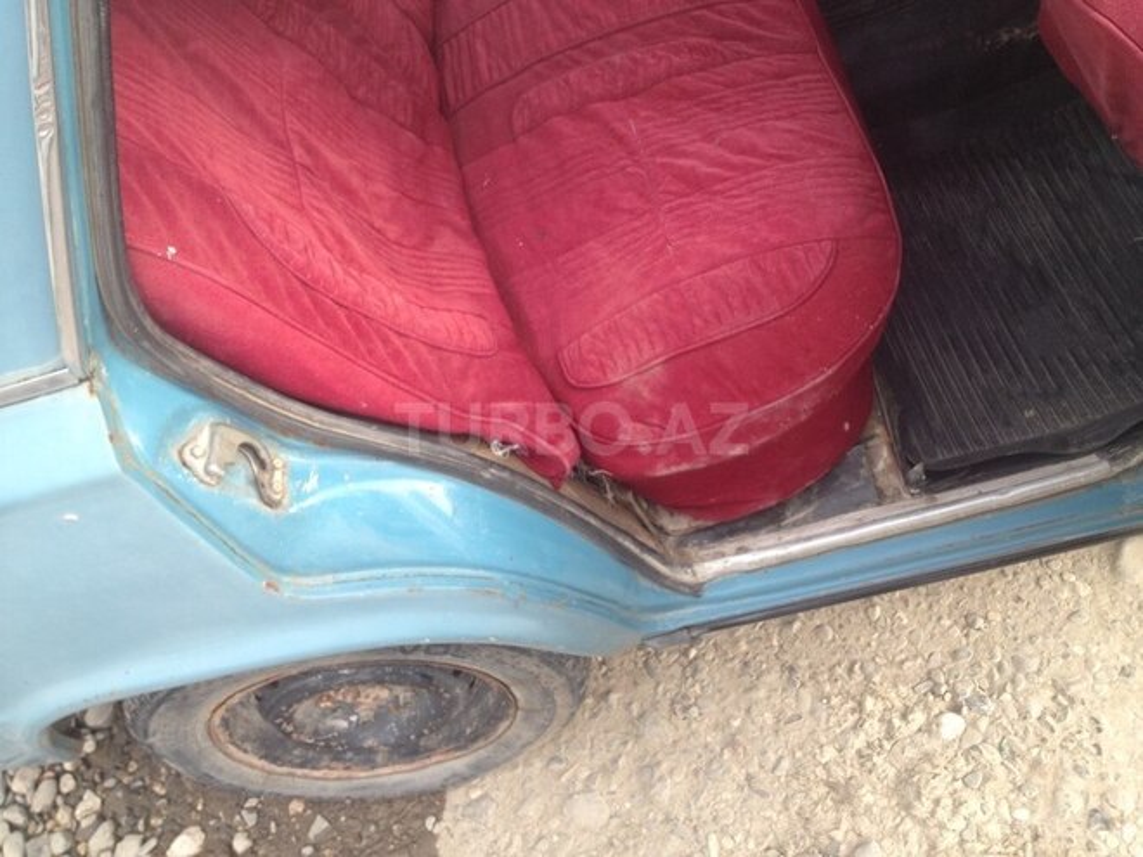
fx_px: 1156
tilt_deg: -55.6
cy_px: 428
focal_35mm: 35
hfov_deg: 52.6
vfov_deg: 40.7
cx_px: 572
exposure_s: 1/120
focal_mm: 4.28
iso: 50
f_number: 2.4
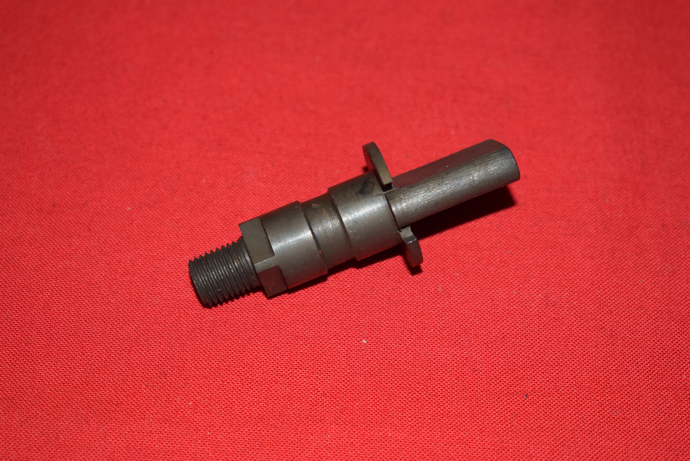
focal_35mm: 75
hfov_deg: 27.0
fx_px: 1439
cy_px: 230
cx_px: 345
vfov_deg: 18.2
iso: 400
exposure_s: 1/200
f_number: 5.6
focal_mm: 50
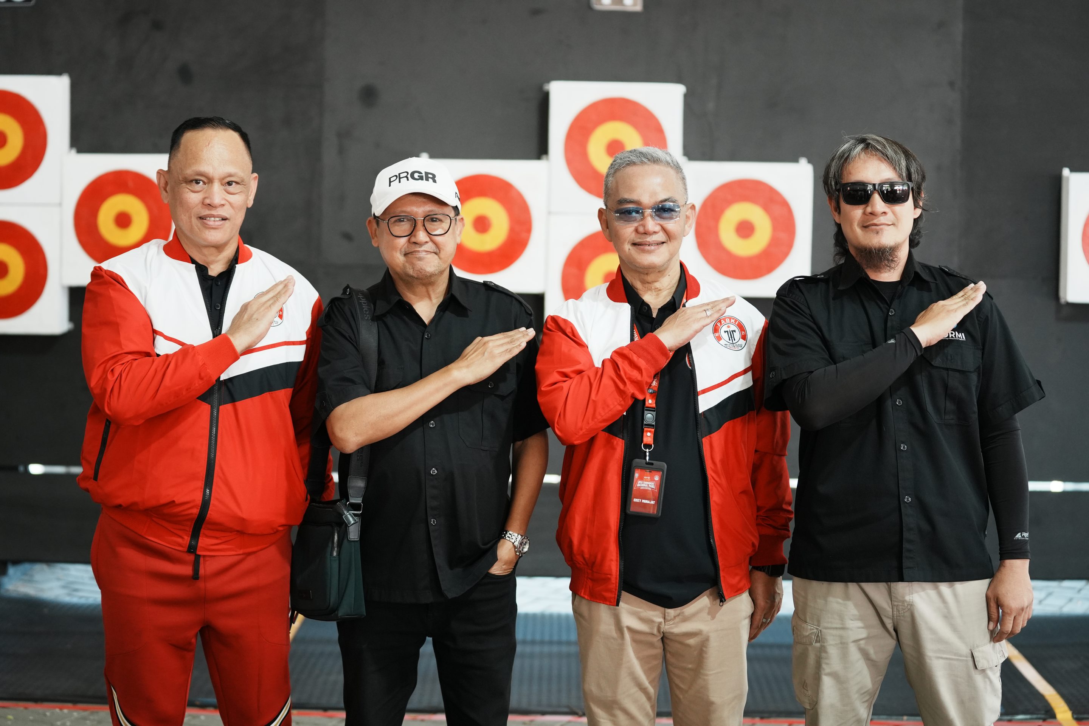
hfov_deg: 28.8
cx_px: 544
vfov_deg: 19.5
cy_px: 363
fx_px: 2117
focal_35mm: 70
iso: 1600
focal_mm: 70
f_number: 2.8
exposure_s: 1/500
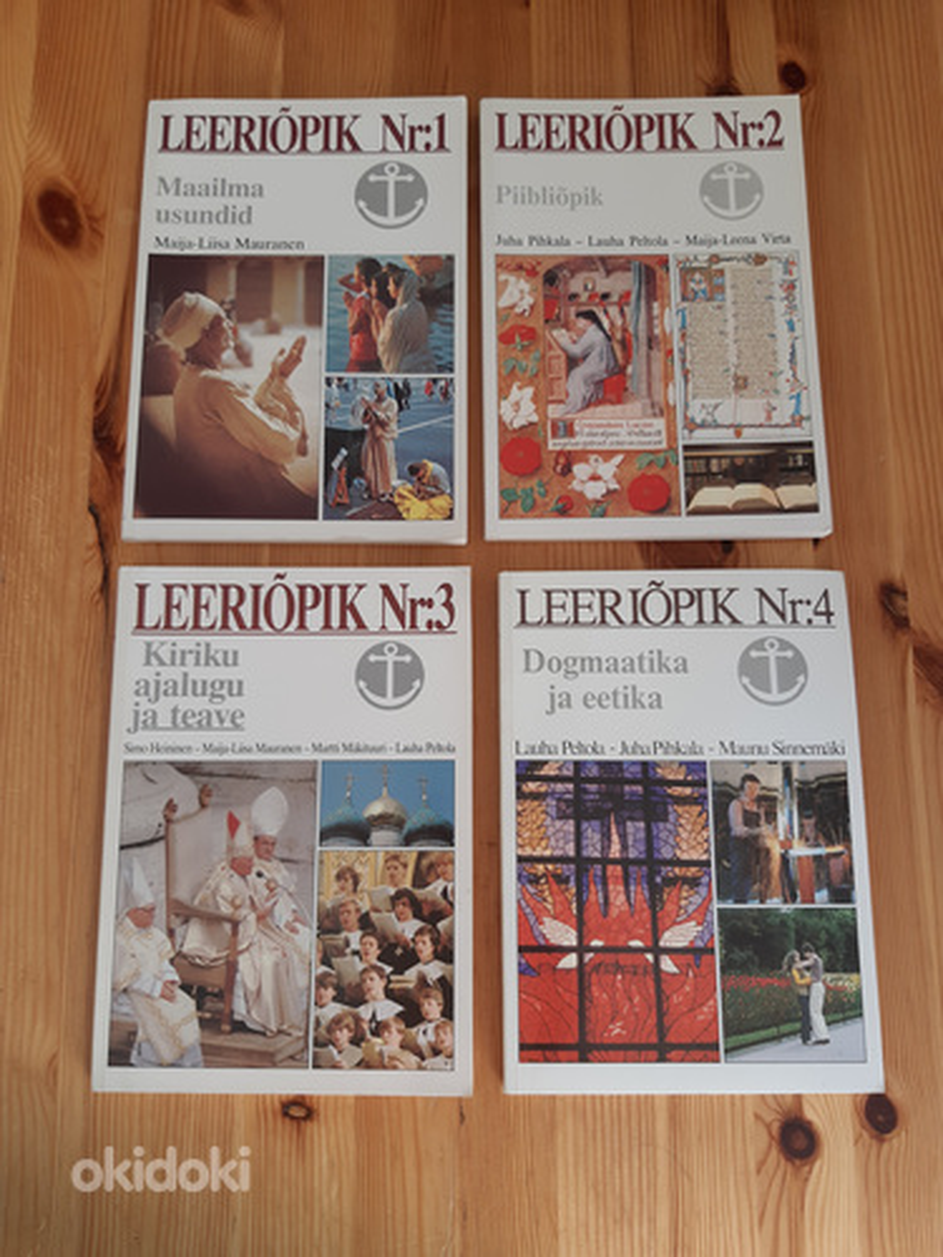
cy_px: 628
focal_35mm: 26
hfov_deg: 53.1
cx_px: 472
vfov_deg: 67.3
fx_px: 944
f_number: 1.7
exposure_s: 1/100
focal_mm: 3.93
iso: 50
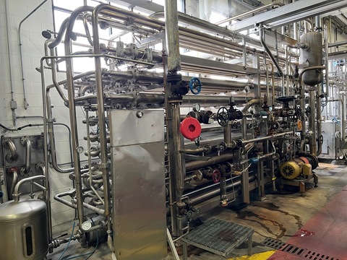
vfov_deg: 53.1
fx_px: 261
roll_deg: +1.8
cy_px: 130
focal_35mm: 26
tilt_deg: -1.6
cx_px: 174
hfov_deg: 67.3
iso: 160
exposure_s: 1/60
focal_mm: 5.7
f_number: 1.5
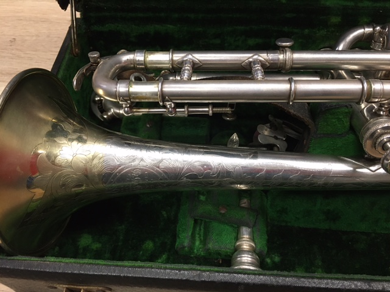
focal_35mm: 29
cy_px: 146
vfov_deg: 48.2
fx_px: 327
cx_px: 195
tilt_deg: -54.5
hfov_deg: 61.7
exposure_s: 1/33
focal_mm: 4.15
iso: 200
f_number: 2.2
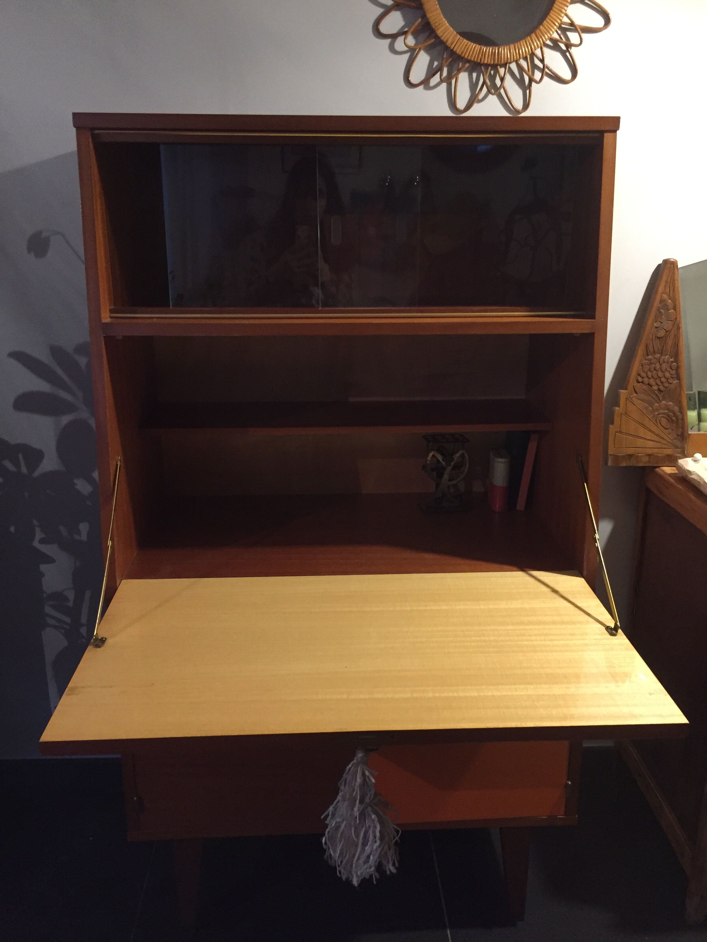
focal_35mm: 29
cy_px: 471
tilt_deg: -16.8
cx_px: 354
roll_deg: -0.6
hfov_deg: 48.2
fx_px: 790
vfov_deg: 61.7
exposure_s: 1/17
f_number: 2.2
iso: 250
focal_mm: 4.15
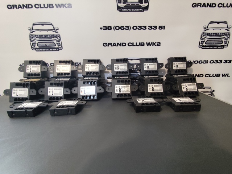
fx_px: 107
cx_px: 116
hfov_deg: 94.5
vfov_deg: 78.1
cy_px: 87
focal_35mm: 16
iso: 400
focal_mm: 1.65
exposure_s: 1/60
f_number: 2.2
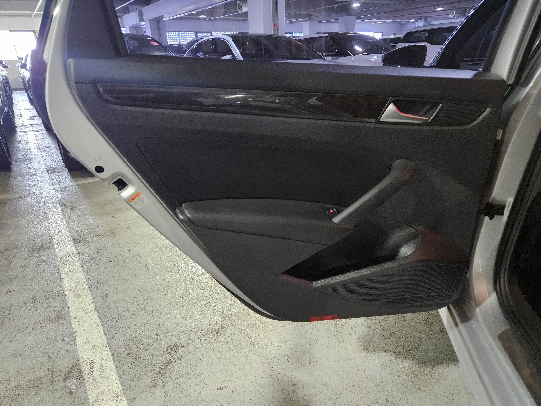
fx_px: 359
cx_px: 270
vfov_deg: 58.9
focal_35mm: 23
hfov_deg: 73.9
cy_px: 203
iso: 500
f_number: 1.8
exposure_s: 1/24
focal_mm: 5.4
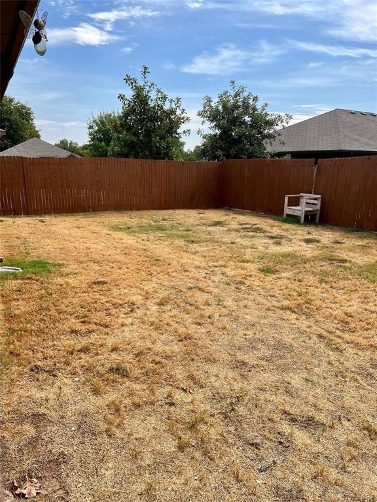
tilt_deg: -12.3
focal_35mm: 26
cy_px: 251
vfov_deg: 67.3
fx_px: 378
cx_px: 188
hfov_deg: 53.1
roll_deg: -0.5
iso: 50
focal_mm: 5.7
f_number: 1.5
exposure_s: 1/2513
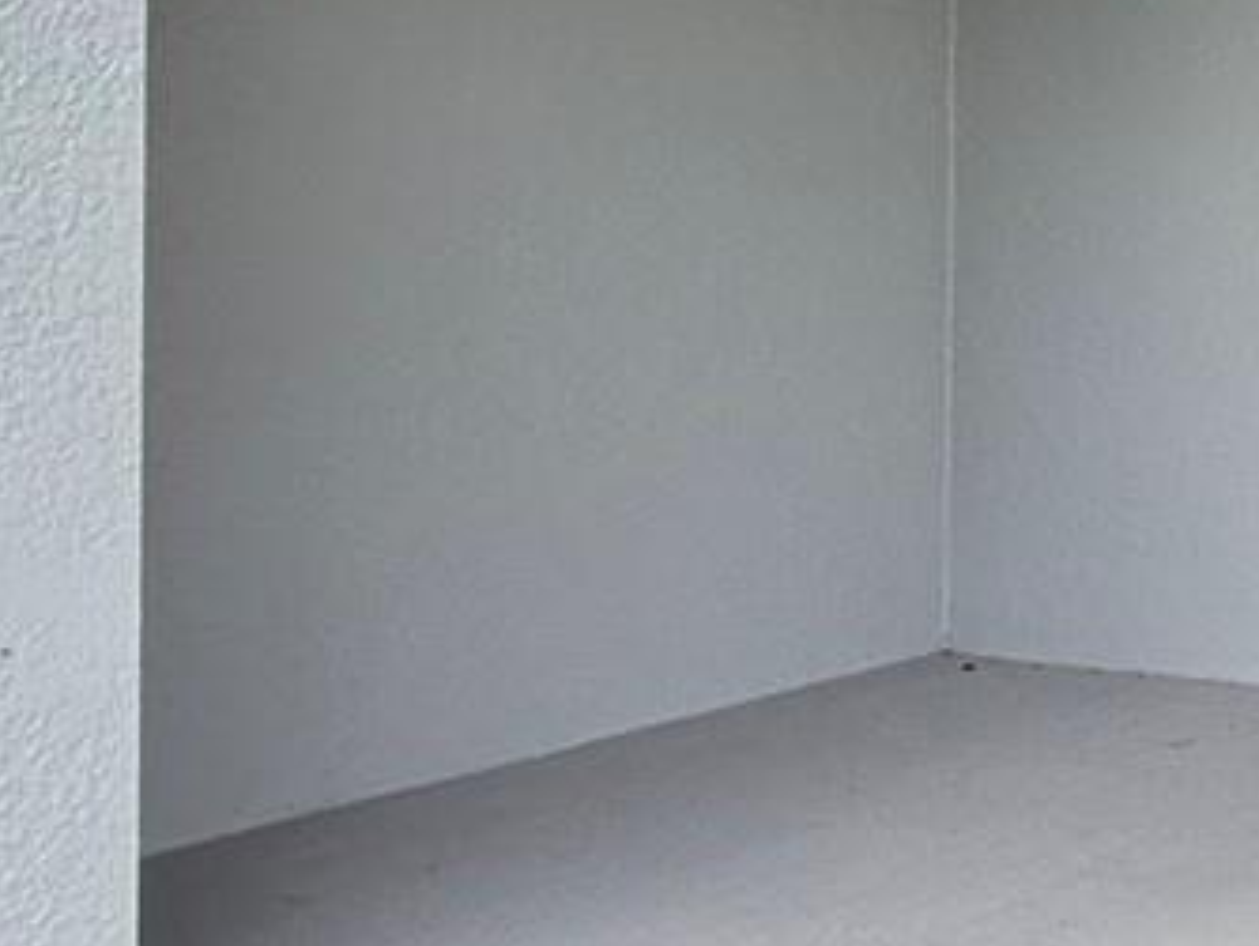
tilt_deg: +1.2
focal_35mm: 67
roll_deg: -0.6
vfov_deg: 21.5
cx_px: 2314
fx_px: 2439
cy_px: 106
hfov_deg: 20.1
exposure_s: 1/158
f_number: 2.2
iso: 50
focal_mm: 2.22
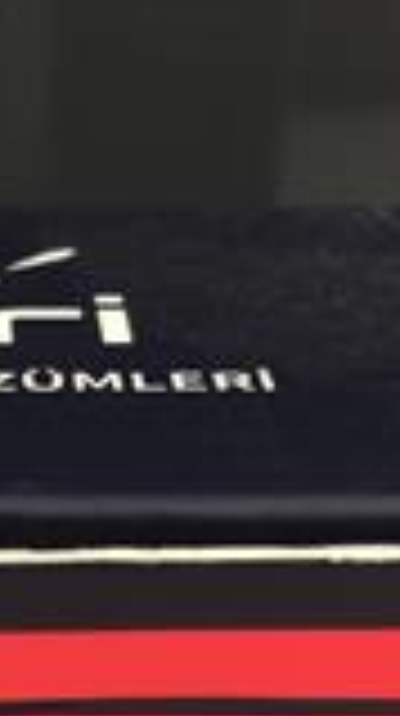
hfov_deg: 11.0
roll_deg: +0.6
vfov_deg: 18.7
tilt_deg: -31.7
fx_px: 2006
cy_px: 943
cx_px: -157
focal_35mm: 106
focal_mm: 4.15
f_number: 2.2
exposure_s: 1/33
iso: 64
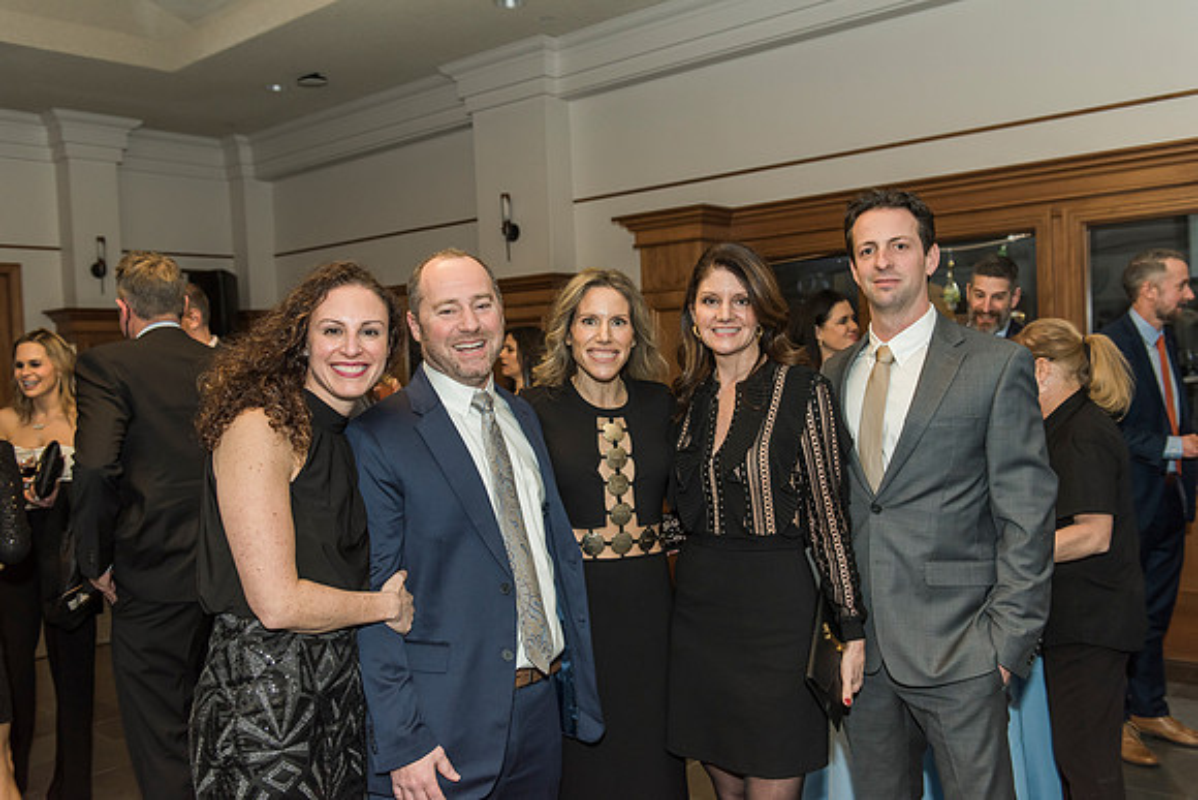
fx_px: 1065
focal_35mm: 32
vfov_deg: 41.1
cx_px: 599
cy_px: 400
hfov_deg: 58.7
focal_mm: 32
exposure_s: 1/100
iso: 1250
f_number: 4
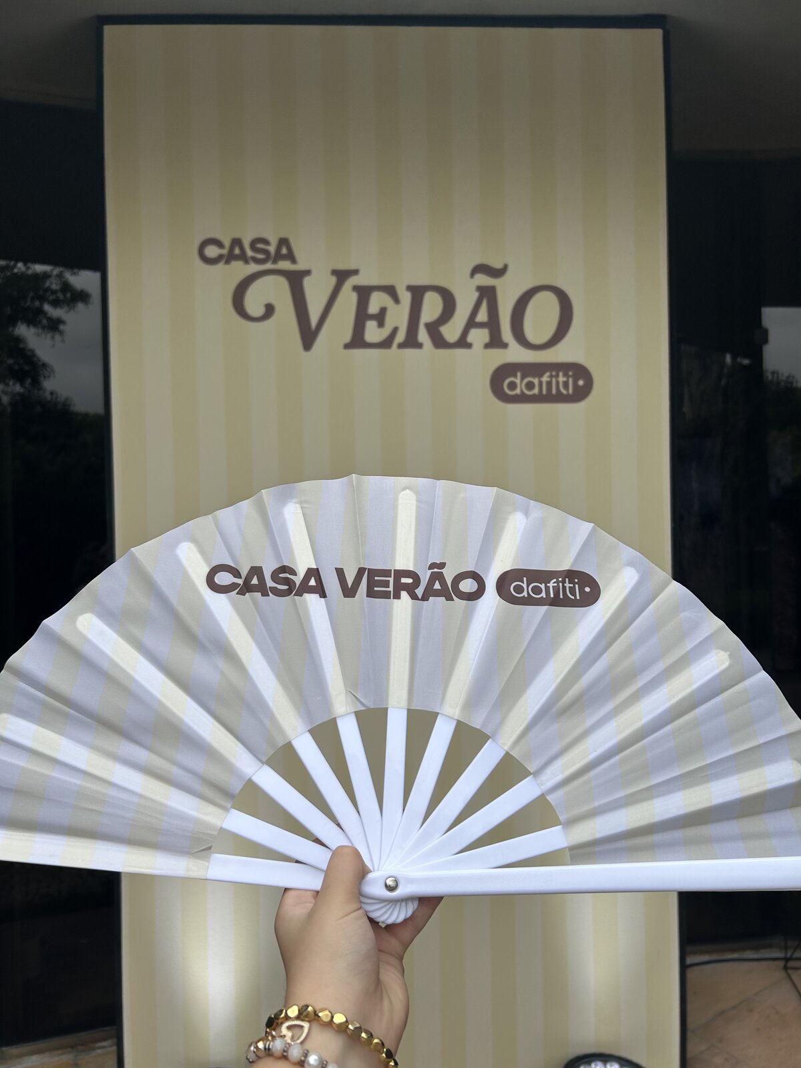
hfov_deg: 53.1
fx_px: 802
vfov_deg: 67.3
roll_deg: +1.3
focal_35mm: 26
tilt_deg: +0.2
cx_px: 400
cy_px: 534
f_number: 1.5
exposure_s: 1/1224
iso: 50
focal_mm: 5.7
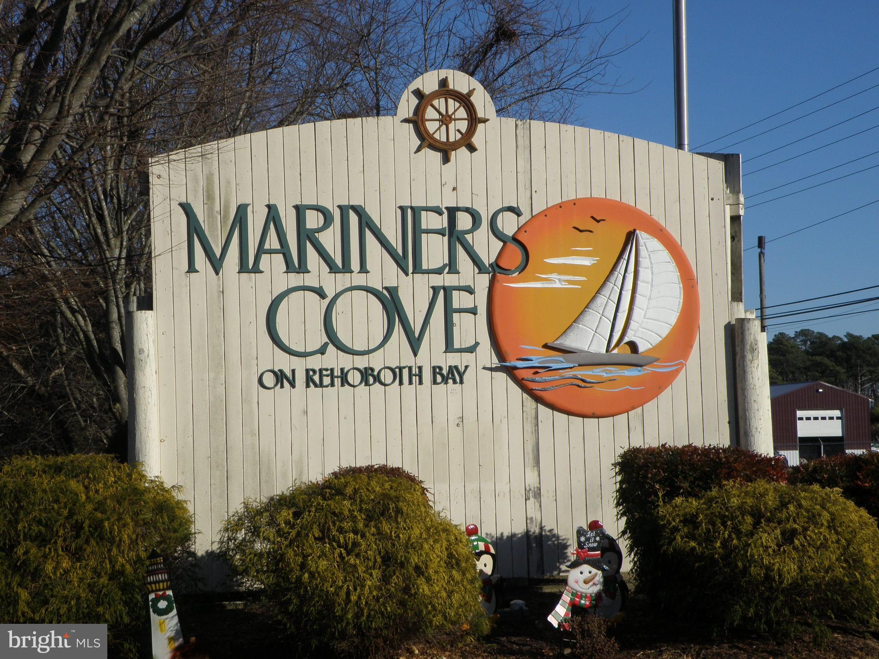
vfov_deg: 19.6
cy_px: 330
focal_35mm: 75
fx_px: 1904
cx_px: 440
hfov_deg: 26.0
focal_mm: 13.38
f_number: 5.6
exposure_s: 1/800
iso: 64
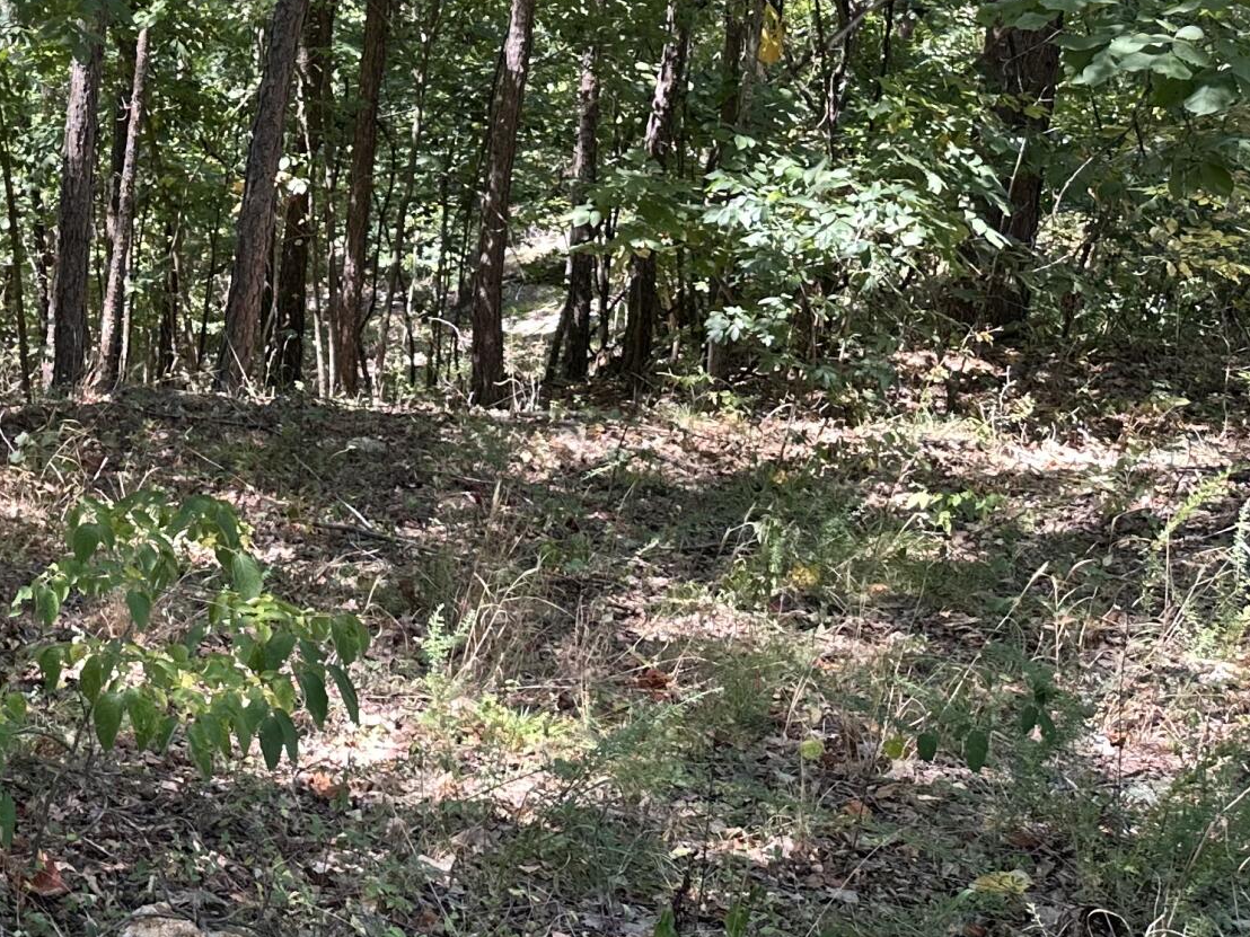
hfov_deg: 25.9
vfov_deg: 22.4
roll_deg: -1.7
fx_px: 2347
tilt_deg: -15.2
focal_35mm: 65
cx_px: -336
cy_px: 242
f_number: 1.78
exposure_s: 1/121
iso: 64
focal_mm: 6.86
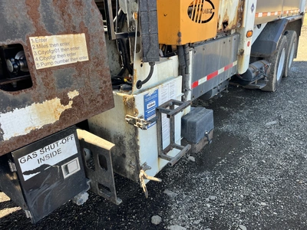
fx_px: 231
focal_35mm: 26
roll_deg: +5.2
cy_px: 115
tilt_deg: -25.3
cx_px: 154
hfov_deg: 67.3
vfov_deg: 53.1
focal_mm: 5.1
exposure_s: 1/261
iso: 40
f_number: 1.6
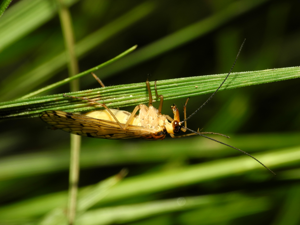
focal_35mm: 153
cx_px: 150
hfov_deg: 12.9
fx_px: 1326
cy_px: 112
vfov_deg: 9.7
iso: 100
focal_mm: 32.6
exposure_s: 1/320
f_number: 8
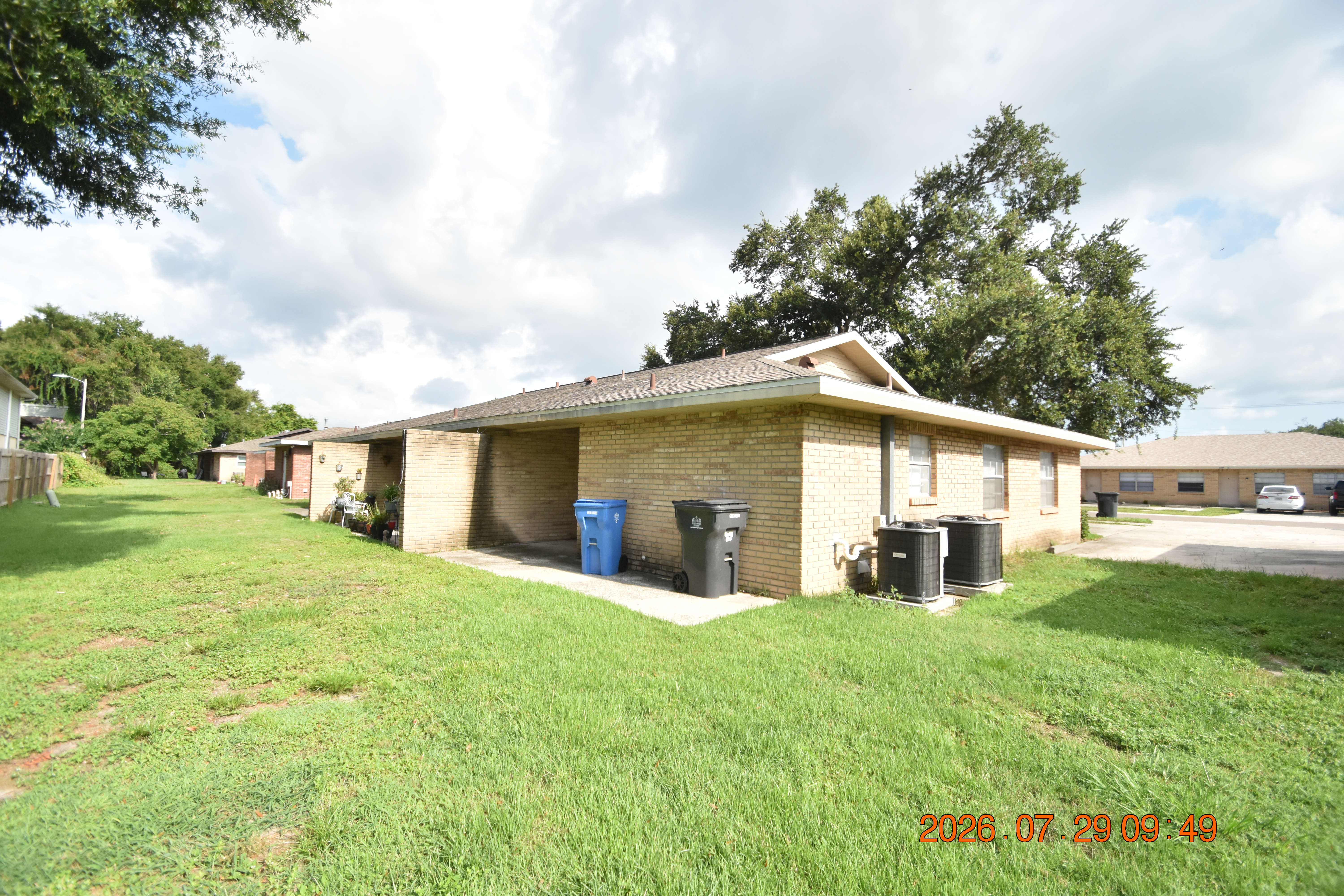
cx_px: 672
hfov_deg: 100.4
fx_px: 560
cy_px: 448
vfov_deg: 77.3
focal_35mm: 15
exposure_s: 1/4000
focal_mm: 10
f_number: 3.5
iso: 800
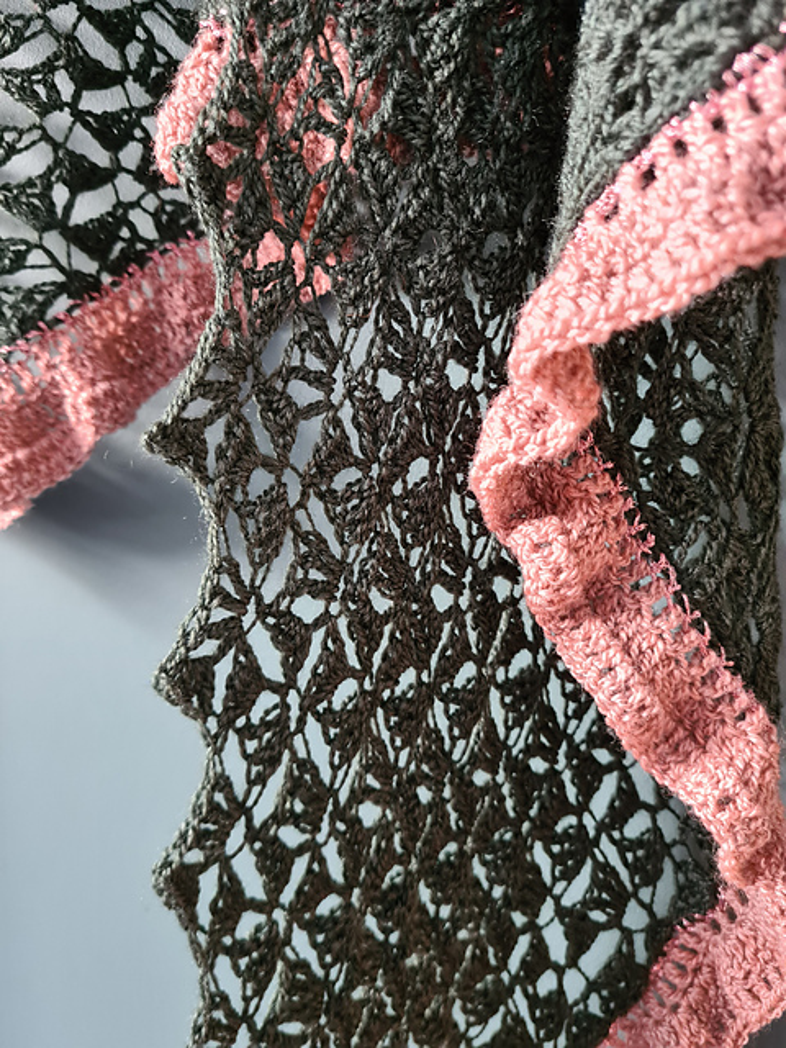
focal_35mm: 26
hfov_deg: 53.1
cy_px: 524
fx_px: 787
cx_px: 393
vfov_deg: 67.3
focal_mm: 5.4
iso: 400
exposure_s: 1/50
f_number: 1.8
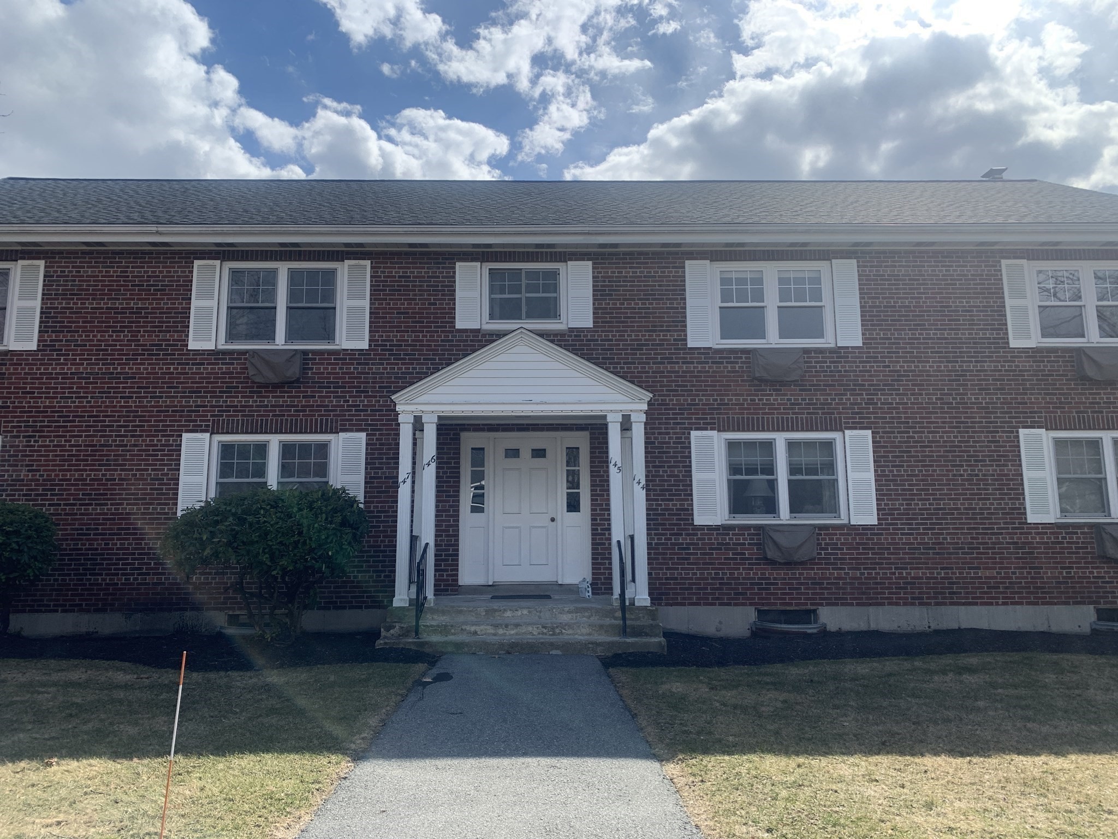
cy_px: 420
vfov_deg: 53.1
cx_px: 559
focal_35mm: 26
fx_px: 840
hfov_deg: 67.3
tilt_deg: +8.4
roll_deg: +0.6
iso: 25
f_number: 1.8
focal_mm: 4.25
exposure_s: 1/2364
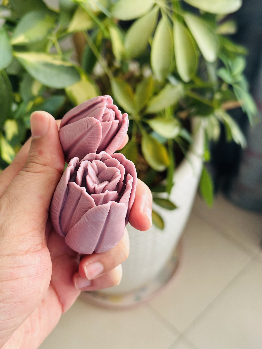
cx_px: 131
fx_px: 484
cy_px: 174
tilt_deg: -52.1
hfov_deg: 30.3
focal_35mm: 48
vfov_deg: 39.7
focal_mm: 6.86
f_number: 1.78
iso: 160
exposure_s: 1/50
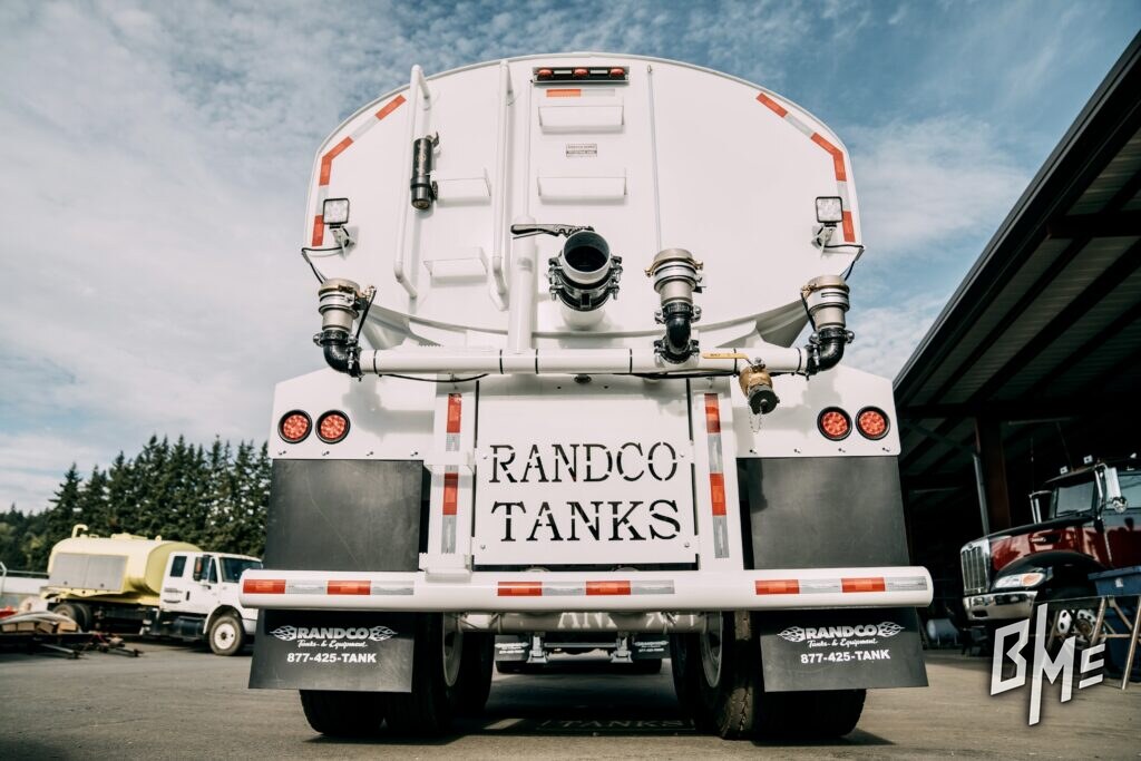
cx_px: 570
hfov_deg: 73.7
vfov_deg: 53.1
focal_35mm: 24
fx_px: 761
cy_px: 380
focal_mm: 24
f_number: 2.8
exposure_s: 1/1250
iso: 100
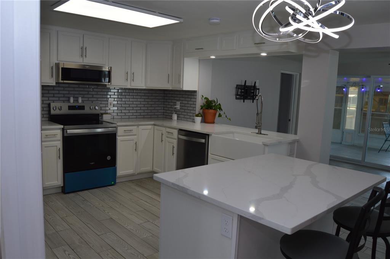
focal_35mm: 27
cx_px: 195
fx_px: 292
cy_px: 130
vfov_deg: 47.8
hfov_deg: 67.4
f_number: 5.6
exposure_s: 1/125
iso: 400
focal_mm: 18
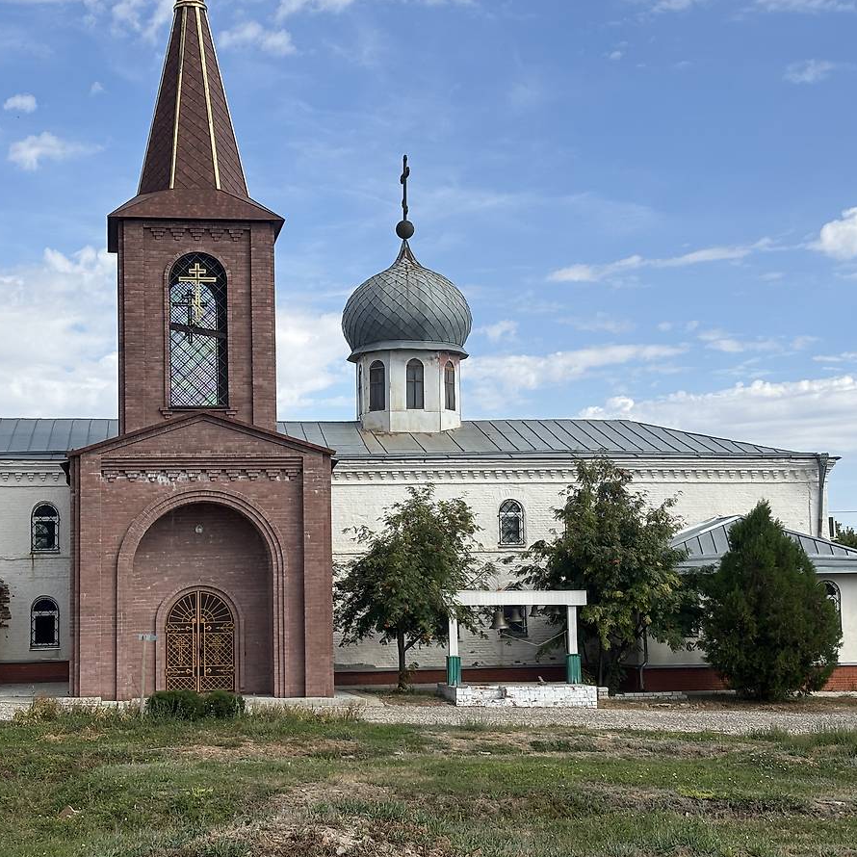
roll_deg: +1.1
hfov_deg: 27.7
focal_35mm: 62
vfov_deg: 27.7
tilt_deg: +5.9
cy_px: 430
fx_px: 1737
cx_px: 366
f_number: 1.6
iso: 40
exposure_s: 1/2710
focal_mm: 5.96
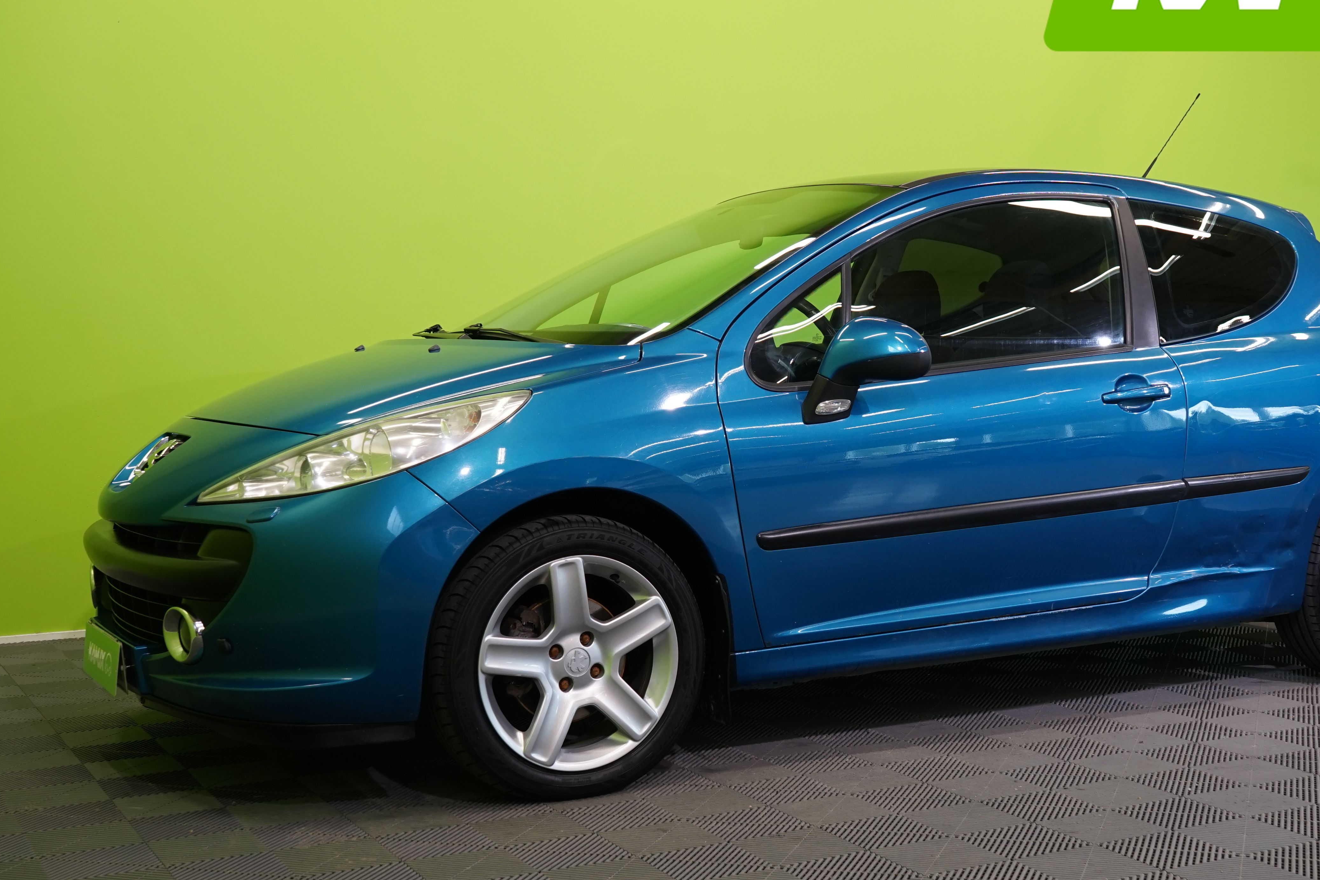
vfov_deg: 27.5
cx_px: 805
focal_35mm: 49
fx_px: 1797
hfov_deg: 40.1
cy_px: 461
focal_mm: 34
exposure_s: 1/30
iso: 500
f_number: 6.3
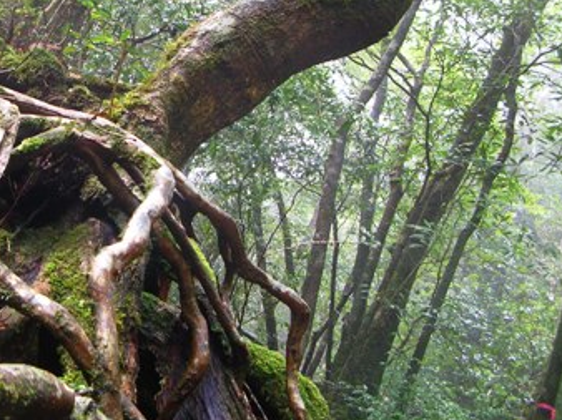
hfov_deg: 31.7
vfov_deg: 24.4
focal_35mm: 59
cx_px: 98
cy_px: 87
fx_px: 957
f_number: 2.8
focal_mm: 5.8
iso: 50
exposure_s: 1/31.3
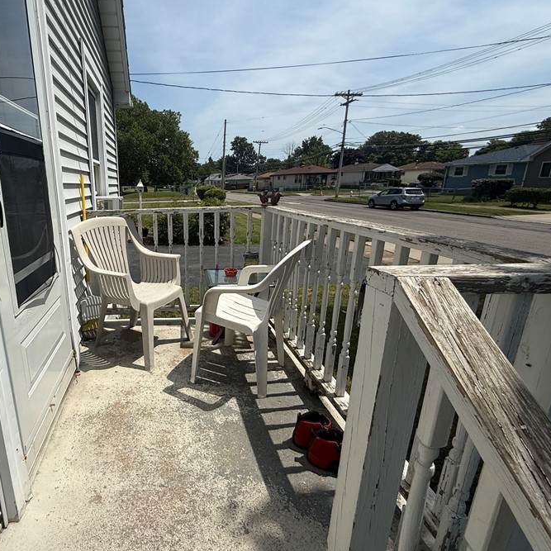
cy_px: 275
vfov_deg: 77.7
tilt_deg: -14.4
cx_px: 160
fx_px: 342
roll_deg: +1.3
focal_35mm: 19
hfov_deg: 73.9
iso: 50
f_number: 2.2
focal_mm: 2.22
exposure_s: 1/3289
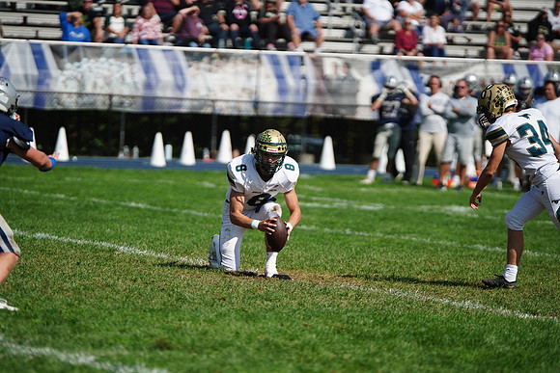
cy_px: 186
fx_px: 3843
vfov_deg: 5.6
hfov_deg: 8.3
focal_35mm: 247
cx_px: 280
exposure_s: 1/6400
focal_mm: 247
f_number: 2.8
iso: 400
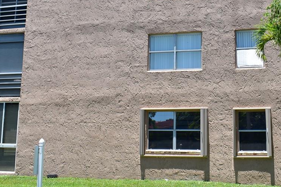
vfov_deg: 20.8
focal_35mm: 64
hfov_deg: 31.3
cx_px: 169
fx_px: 500
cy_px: 22
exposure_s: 1/200
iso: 100
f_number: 7.1
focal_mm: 20
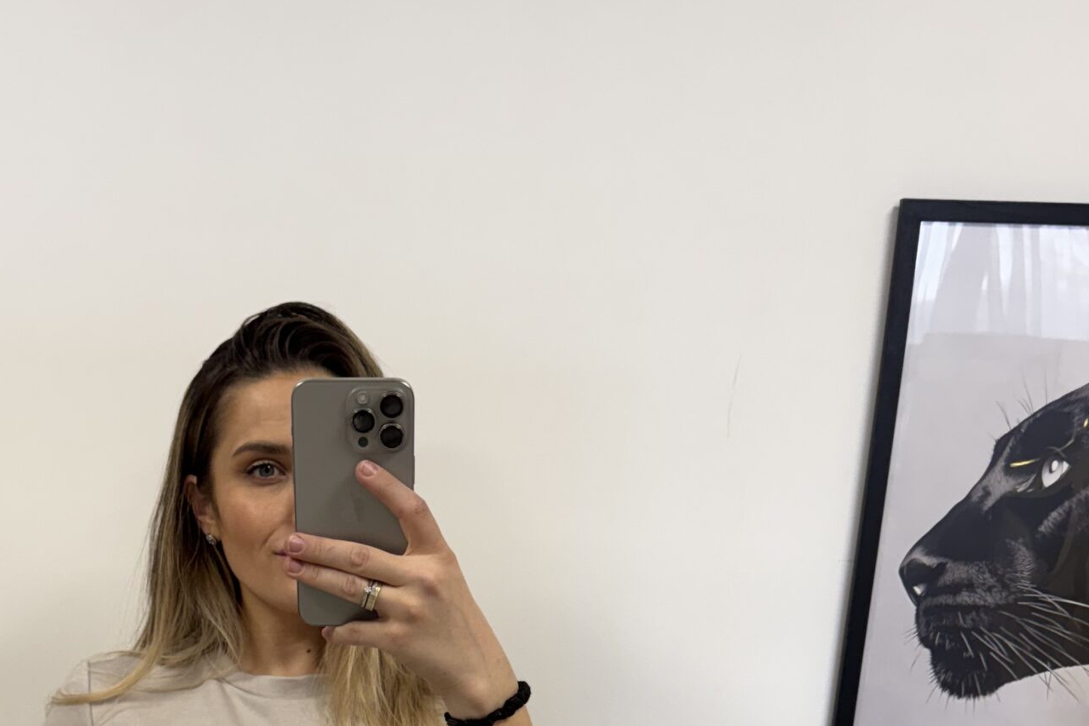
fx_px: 1512
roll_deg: -2.9
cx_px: 379
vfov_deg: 24.8
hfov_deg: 39.2
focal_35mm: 50
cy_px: 833
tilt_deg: -13.5
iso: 125
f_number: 1.78
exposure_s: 1/100
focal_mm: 6.76
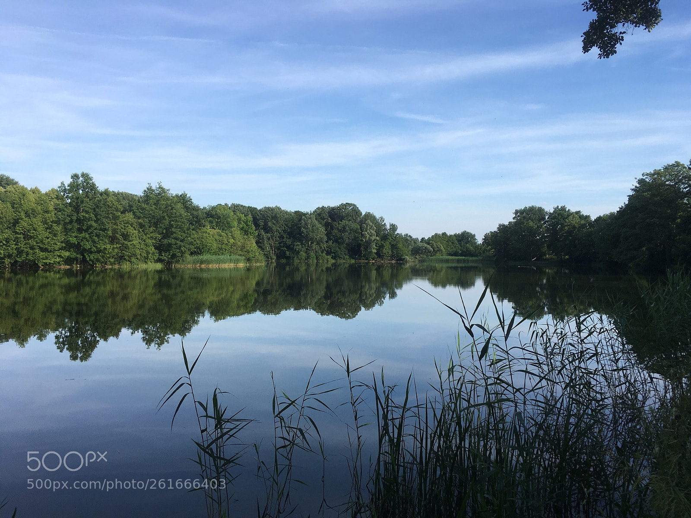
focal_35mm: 29
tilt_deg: -1.1
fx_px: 579
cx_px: 346
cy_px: 259
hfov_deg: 61.7
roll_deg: -1.2
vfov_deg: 48.2
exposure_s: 1/1054
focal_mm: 4.15
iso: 25
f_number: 2.2
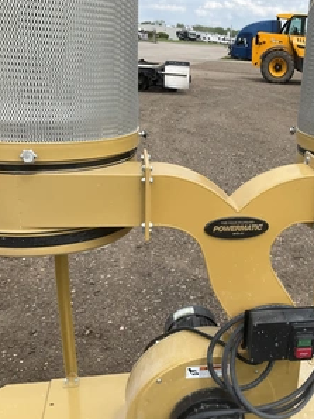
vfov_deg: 47.8
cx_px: 255
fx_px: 471
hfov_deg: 35.6
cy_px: 209
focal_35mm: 39
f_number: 1.8
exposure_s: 1/1490
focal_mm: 3
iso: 25
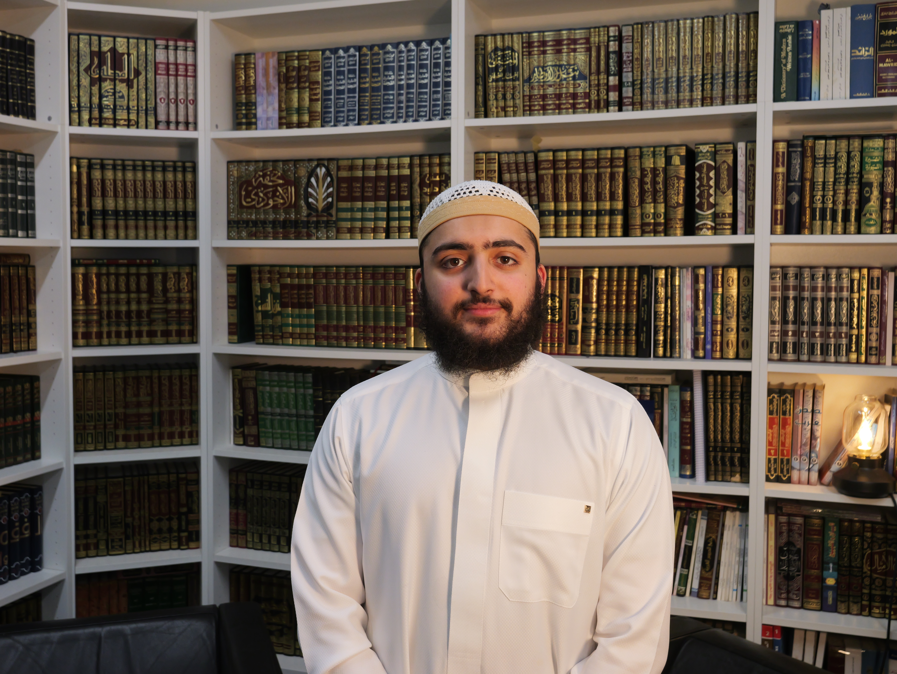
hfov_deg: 49.0
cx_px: 448
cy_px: 337
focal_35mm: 38
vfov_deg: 37.7
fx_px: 985
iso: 1000
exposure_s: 1/125
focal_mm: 19
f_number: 4.5
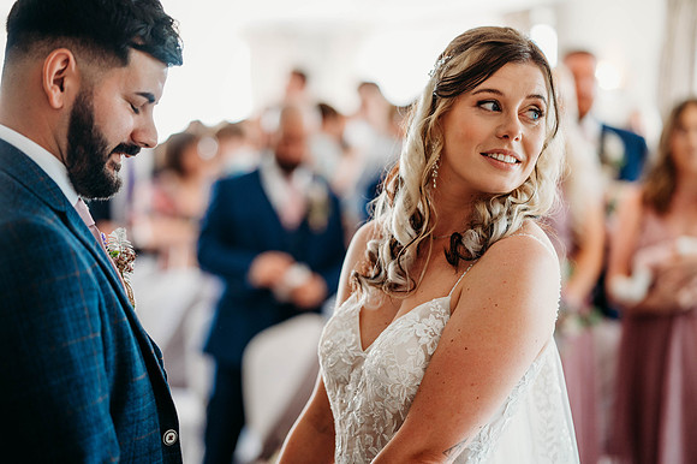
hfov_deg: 23.9
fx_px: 1645
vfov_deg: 16.1
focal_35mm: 85
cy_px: 232
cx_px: 348
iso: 560
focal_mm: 85
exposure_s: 1/200
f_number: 2
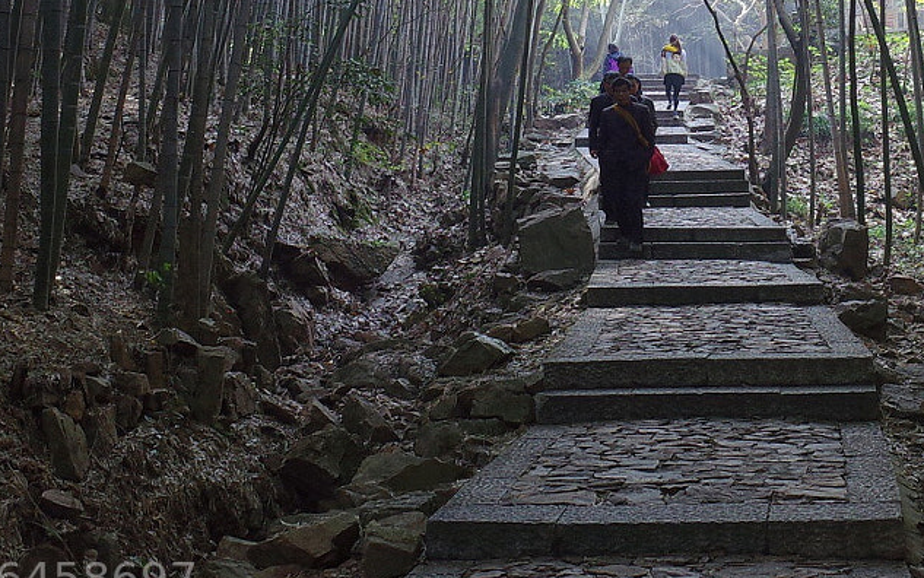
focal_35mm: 72
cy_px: -80
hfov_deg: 28.4
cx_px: 600
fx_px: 1814
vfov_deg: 17.4
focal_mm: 18.3
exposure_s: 1/60
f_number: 4
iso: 320
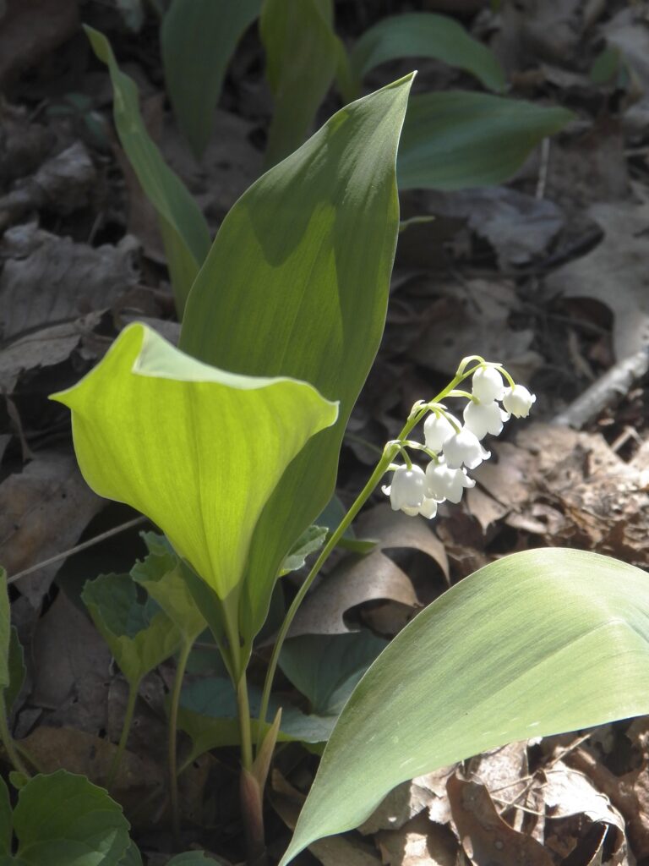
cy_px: 433
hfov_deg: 26.1
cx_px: 324
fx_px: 1400
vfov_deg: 34.3
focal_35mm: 56
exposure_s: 1/500
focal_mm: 10
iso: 125
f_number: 4
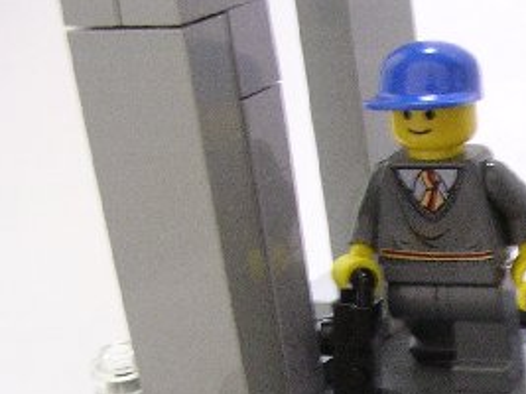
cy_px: 469
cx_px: 583
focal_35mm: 91
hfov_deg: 20.5
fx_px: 1382
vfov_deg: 15.6
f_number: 2.8
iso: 284
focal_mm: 5.8
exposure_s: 1/3.4
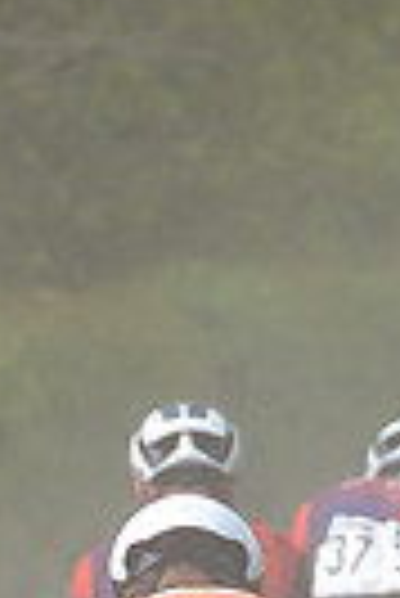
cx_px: 256
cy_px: 901
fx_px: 35688
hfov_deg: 0.6
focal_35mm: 2147
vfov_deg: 1.0
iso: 200
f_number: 5
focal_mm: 200
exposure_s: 1/1000
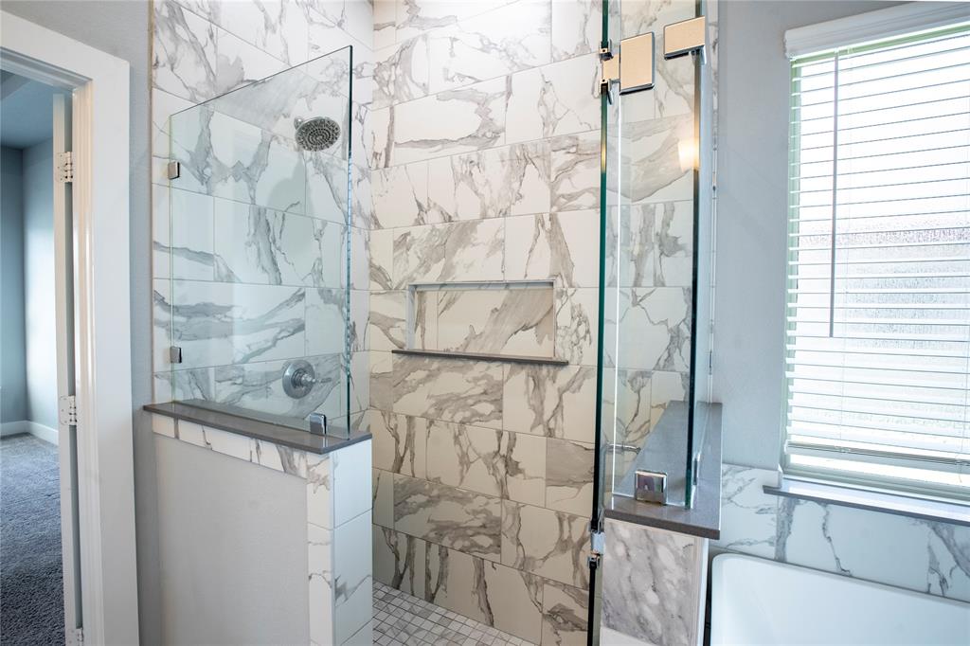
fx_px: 431
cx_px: 485
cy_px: 323
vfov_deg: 73.7
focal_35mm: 16
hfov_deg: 96.8
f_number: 8
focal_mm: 16
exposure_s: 1/320
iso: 800
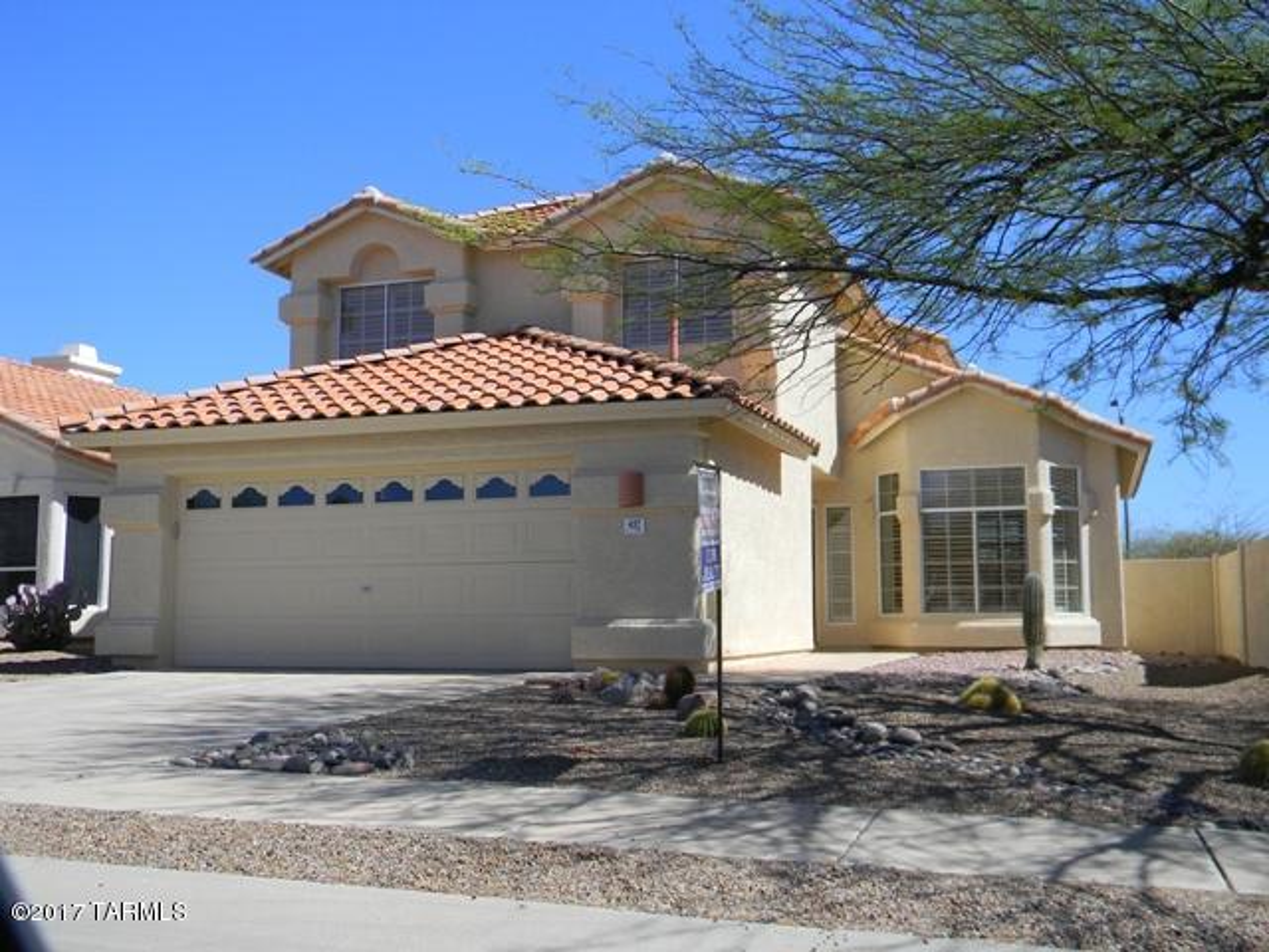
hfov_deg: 51.4
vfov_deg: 39.7
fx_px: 1320
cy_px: 476
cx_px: 634
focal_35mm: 36
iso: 80
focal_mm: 6.4
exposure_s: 1/817
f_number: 3.7
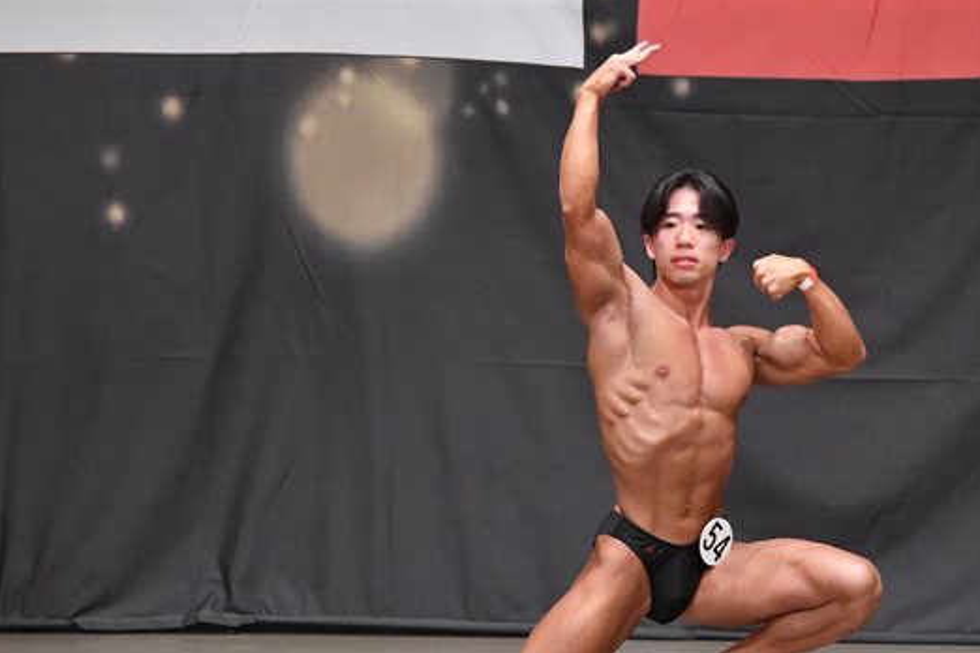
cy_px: 358
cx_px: 647
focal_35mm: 322
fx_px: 8765
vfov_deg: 4.3
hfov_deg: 6.4
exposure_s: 1/400
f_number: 5.6
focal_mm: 145
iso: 6400
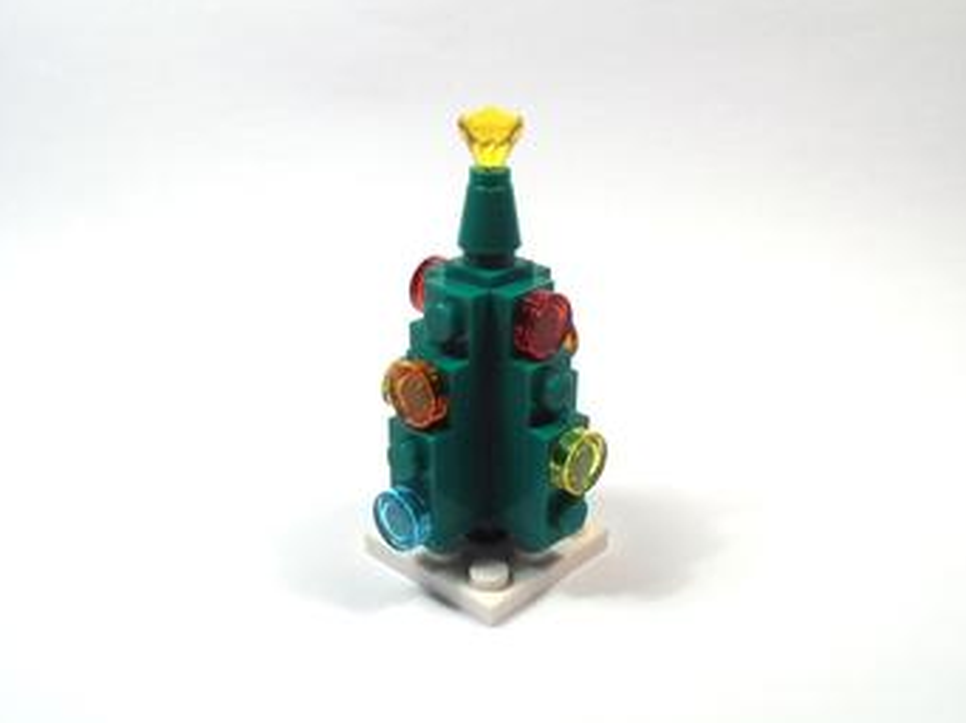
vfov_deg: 36.8
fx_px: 1088
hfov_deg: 47.9
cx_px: 480
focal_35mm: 39
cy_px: 373
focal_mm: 6.61
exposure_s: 1/100
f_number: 3.9
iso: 80
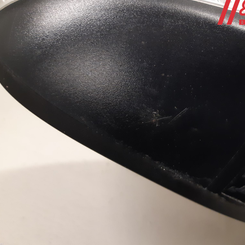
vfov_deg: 52.5
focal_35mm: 31
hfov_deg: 52.0
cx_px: 151
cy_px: 121
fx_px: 248
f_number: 1.7
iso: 200
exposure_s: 1/50
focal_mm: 3.93
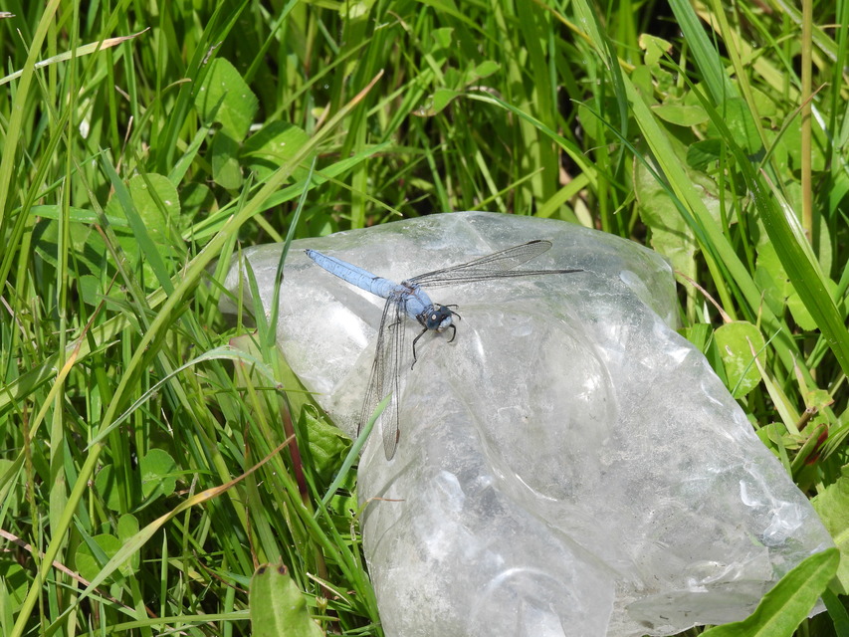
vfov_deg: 2.7
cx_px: 424
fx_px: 13491
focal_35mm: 550
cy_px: 318
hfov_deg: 3.6
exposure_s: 1/400
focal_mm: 98.1
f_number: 6.3
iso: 100
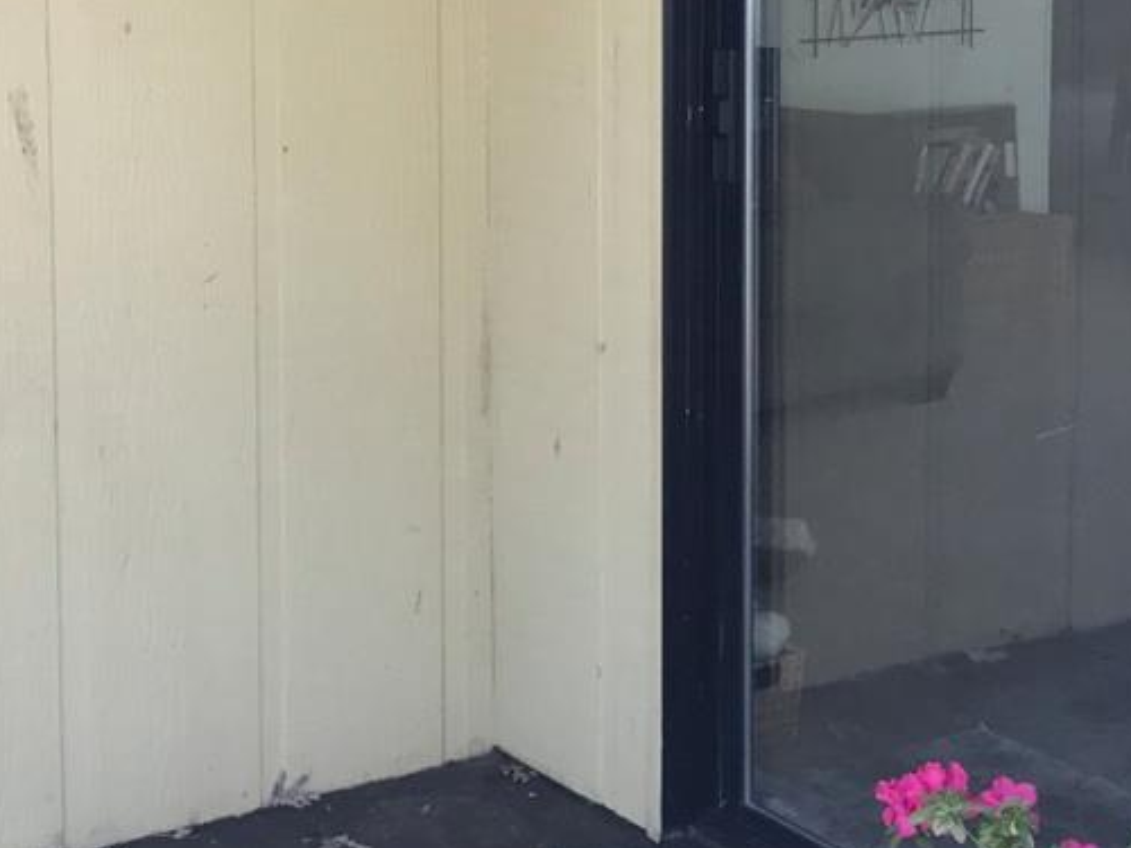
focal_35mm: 84
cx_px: 561
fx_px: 2745
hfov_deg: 23.3
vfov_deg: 17.4
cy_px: 124
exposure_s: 1/120
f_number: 1.8
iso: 40
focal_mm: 3.99
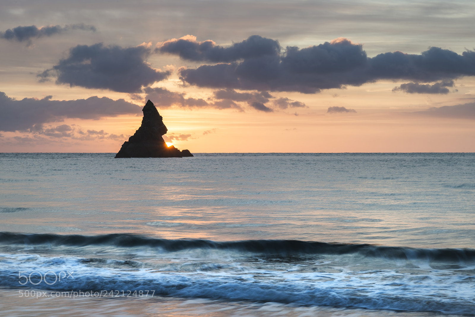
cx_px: 238
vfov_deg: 16.1
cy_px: 158
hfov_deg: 23.9
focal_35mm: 85
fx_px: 1122
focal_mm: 85
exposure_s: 1/3
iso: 100
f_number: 16
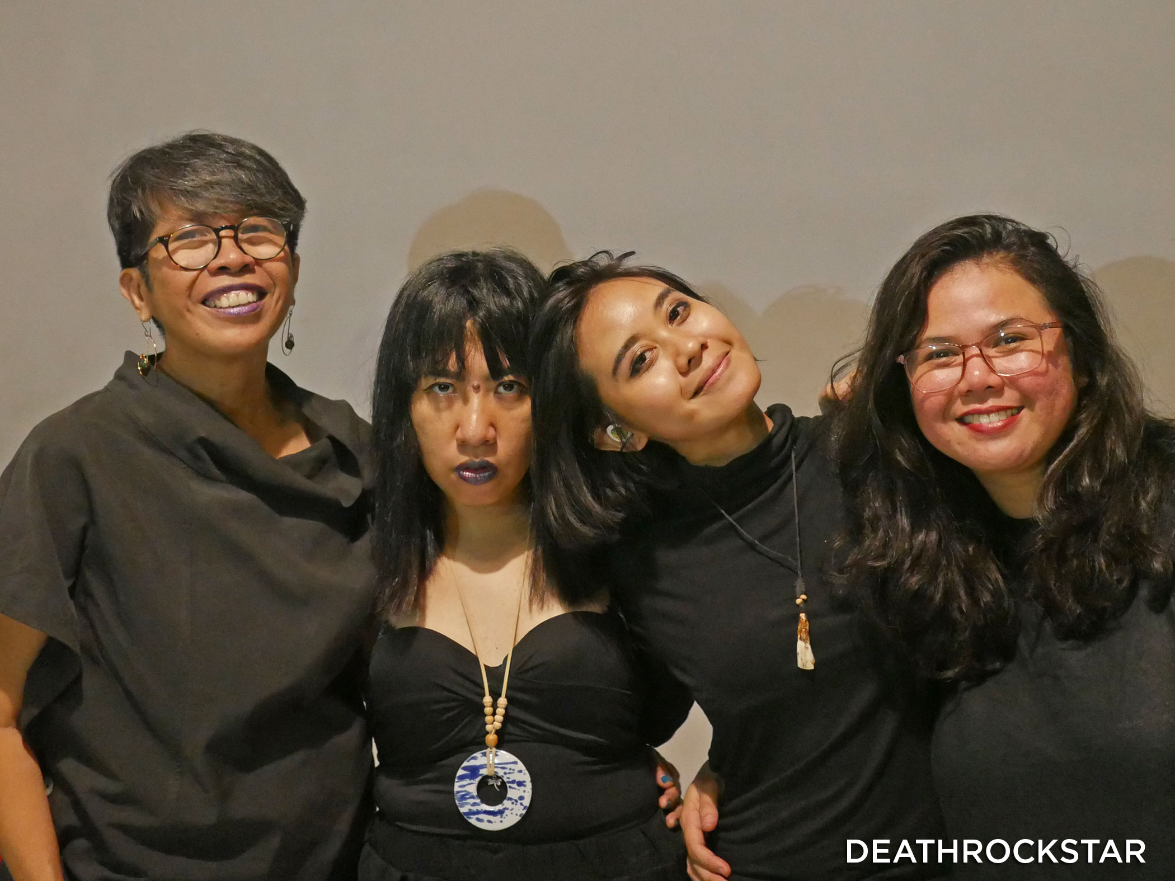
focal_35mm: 34
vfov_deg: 41.8
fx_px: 1154
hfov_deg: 54.0
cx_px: 588
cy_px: 440
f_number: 1.8
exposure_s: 1/50
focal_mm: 17
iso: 3200
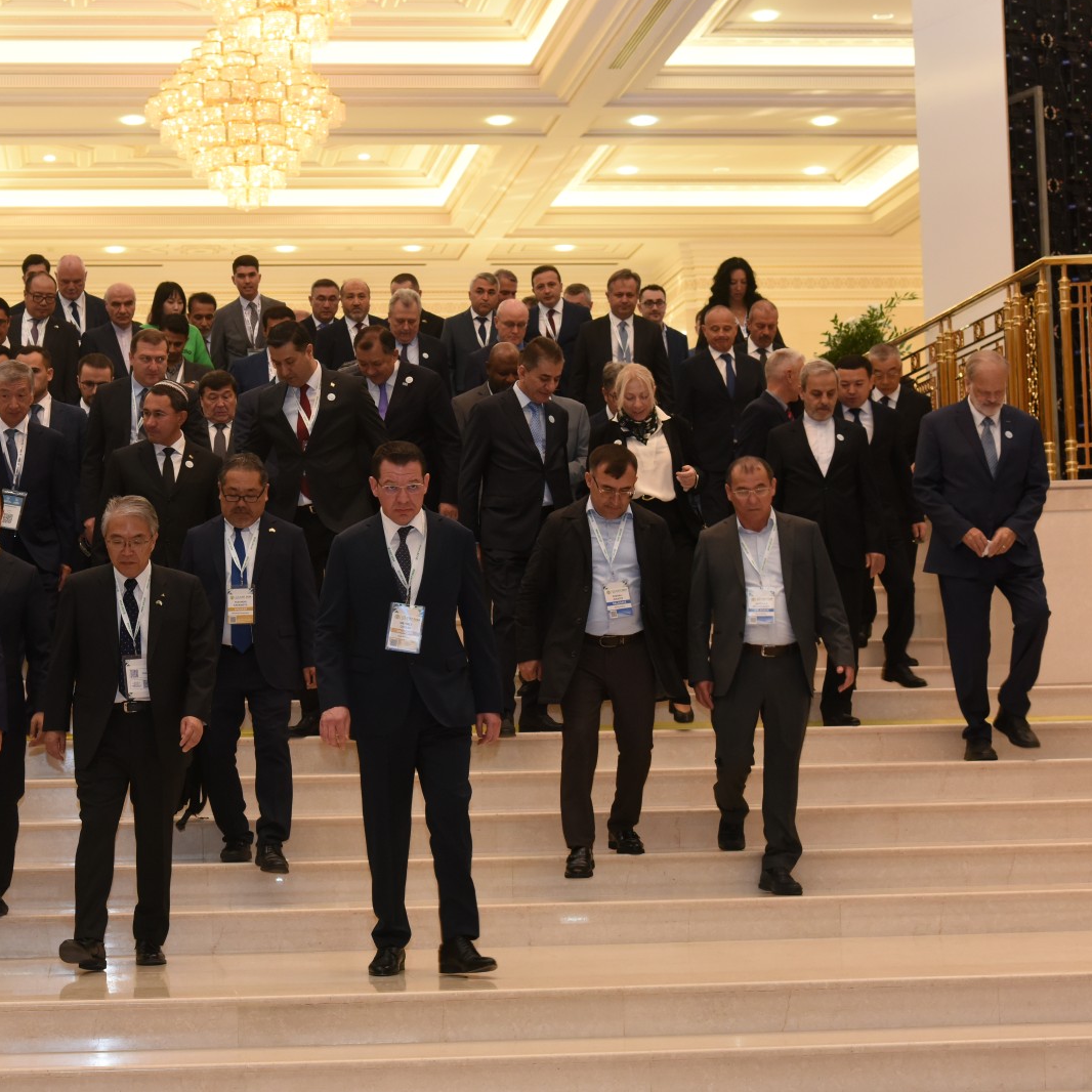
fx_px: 2534
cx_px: 302
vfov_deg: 24.3
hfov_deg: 24.1
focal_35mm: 71
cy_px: 540
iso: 1600
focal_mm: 55
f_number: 6.3
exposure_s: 1/100
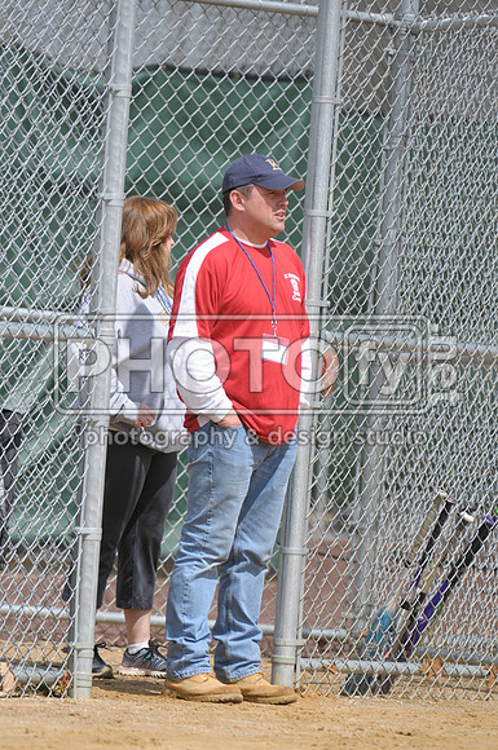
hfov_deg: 3.0
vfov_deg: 4.6
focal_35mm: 450
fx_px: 9365
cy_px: 375
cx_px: 249
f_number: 4
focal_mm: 300
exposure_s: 1/4000
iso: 400
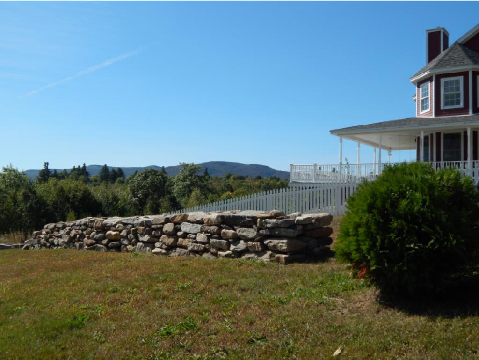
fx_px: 526
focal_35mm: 38
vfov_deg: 37.8
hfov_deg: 49.0
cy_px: 180
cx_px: 240
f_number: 6.9
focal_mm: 6.8
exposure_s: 1/500
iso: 125
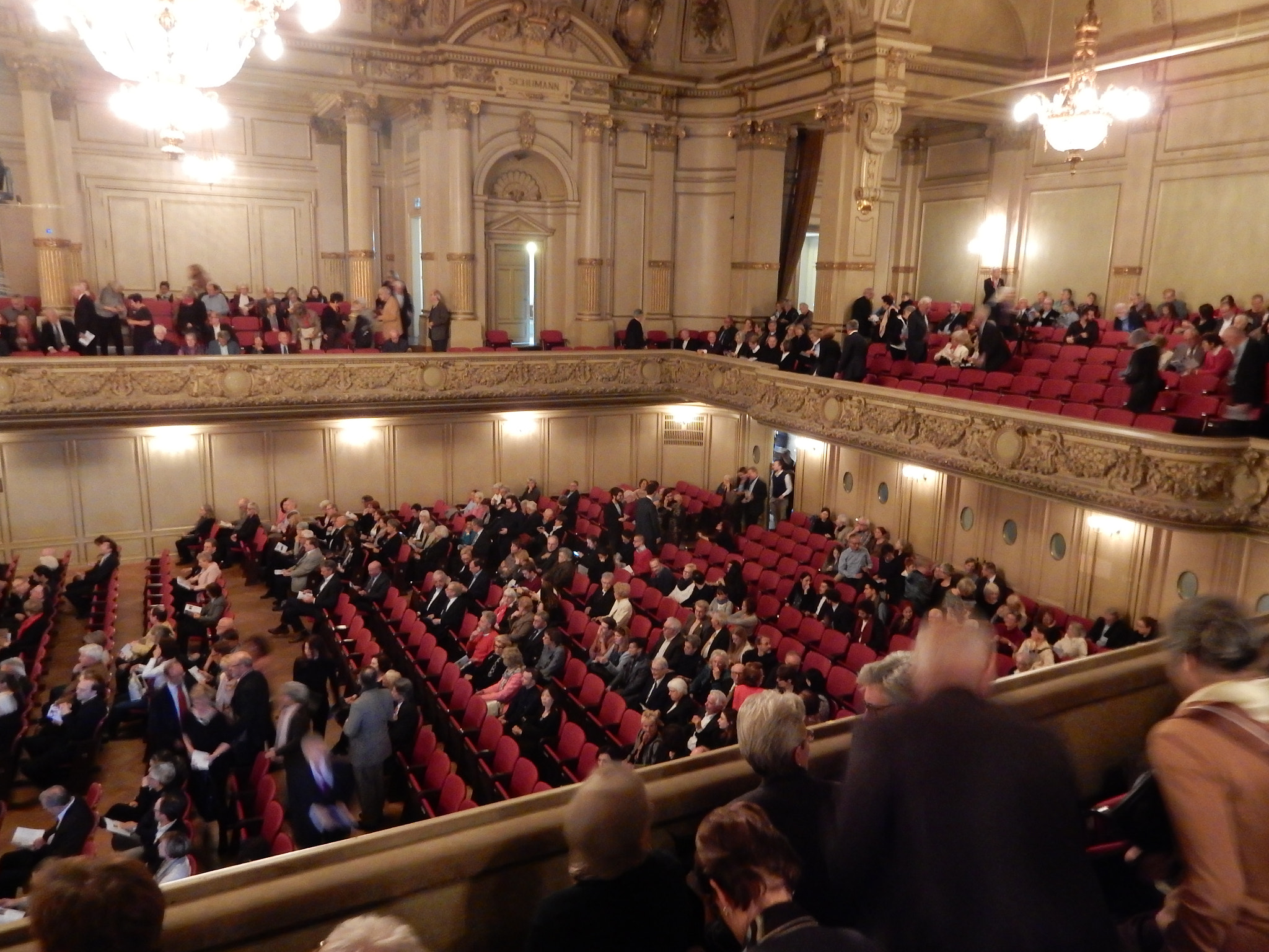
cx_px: 634
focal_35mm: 25
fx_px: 916
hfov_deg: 69.4
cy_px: 476
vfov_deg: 54.9
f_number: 3.7
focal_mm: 4.5
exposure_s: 1/4
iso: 800
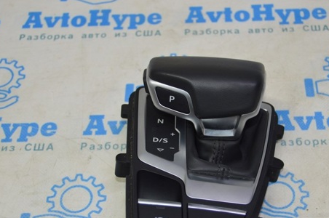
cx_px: 193
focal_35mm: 68
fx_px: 621
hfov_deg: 29.6
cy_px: 143
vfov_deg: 19.9
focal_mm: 32
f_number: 4.5
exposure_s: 1/60
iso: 450
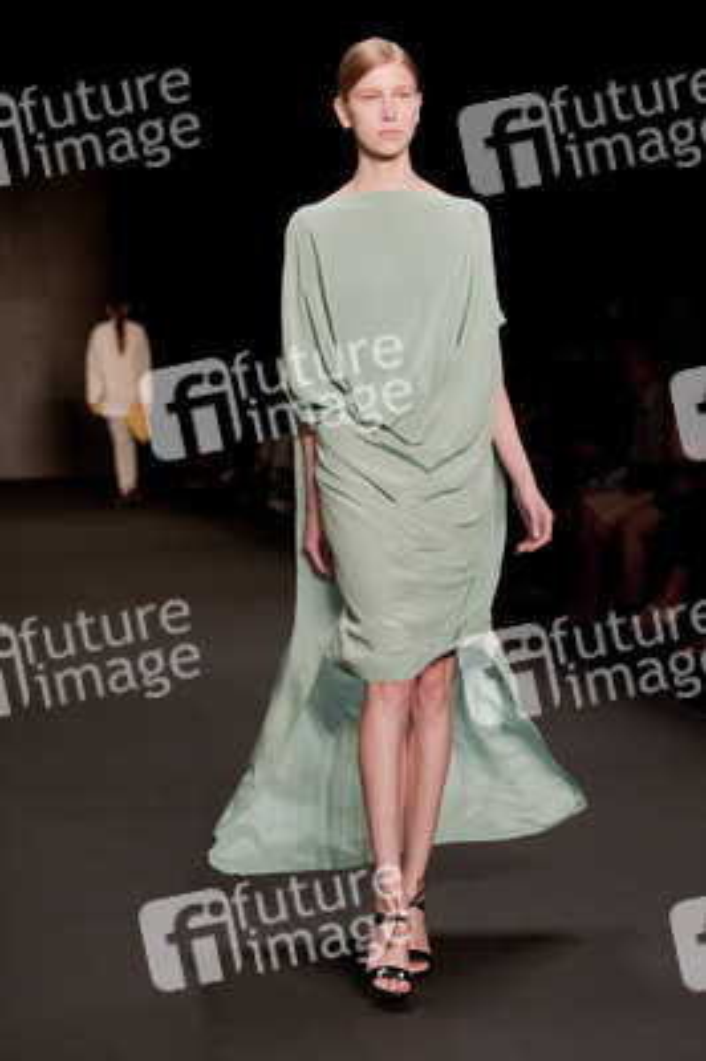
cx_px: 353
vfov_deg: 20.4
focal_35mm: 100
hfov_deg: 13.7
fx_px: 2947
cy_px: 530
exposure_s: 1/250
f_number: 7.1
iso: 1600
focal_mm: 100
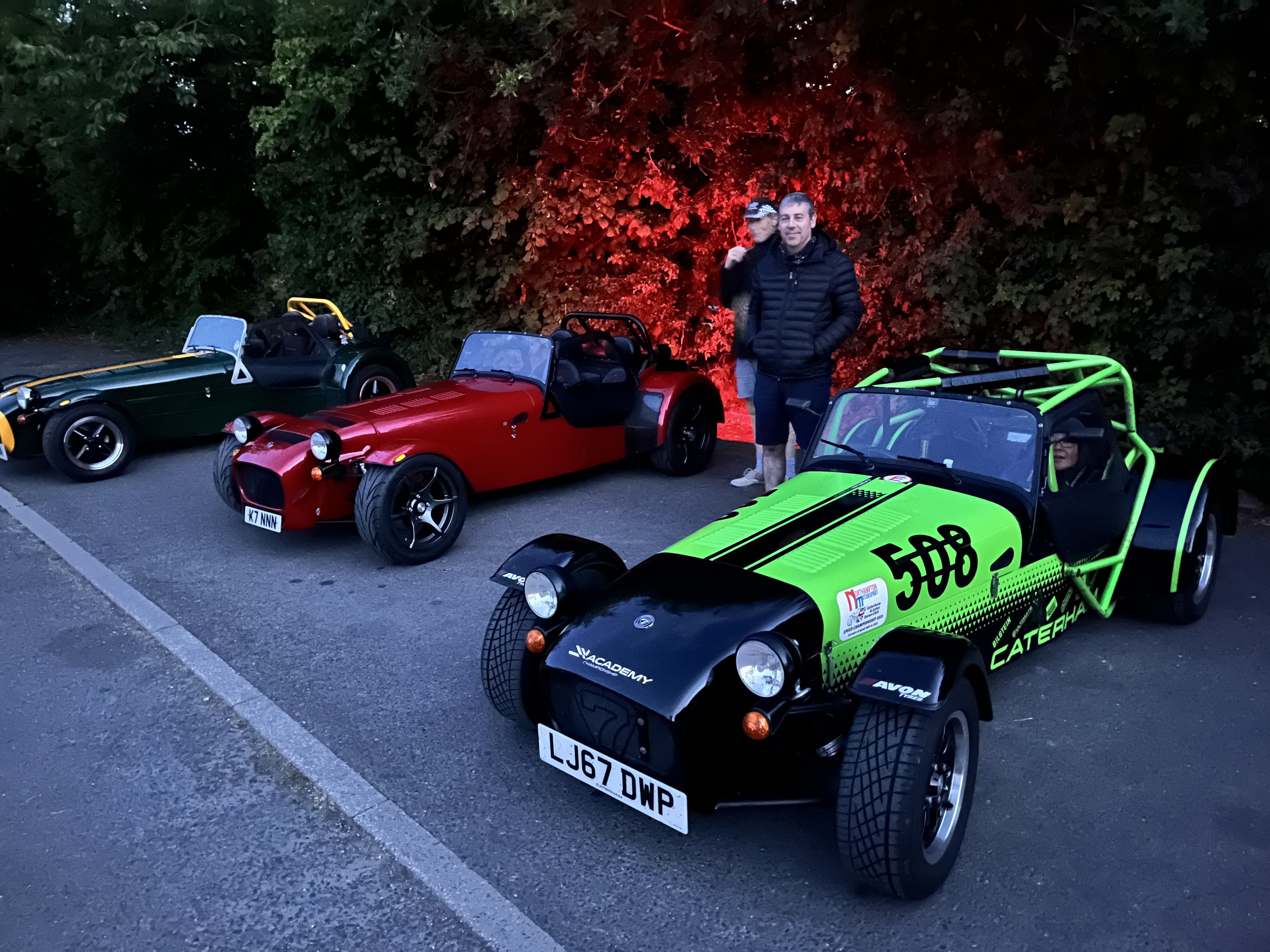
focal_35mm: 26
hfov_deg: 67.3
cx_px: 635
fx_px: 954
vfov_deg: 53.1
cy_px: 476
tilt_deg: -14.9
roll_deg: -0.4
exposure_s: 1/5
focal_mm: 5.1
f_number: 1.6
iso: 6400
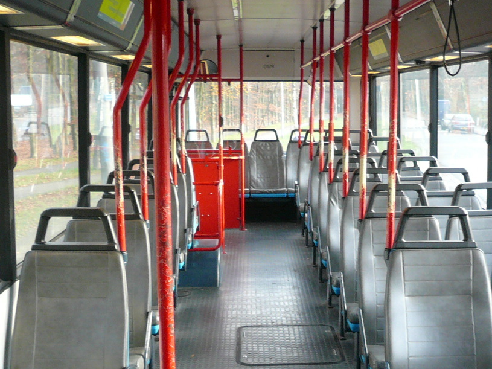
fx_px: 782
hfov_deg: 34.8
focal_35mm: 55
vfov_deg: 26.2
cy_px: 274
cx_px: 295
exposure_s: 1/30
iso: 100
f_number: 2.8
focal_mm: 4.6
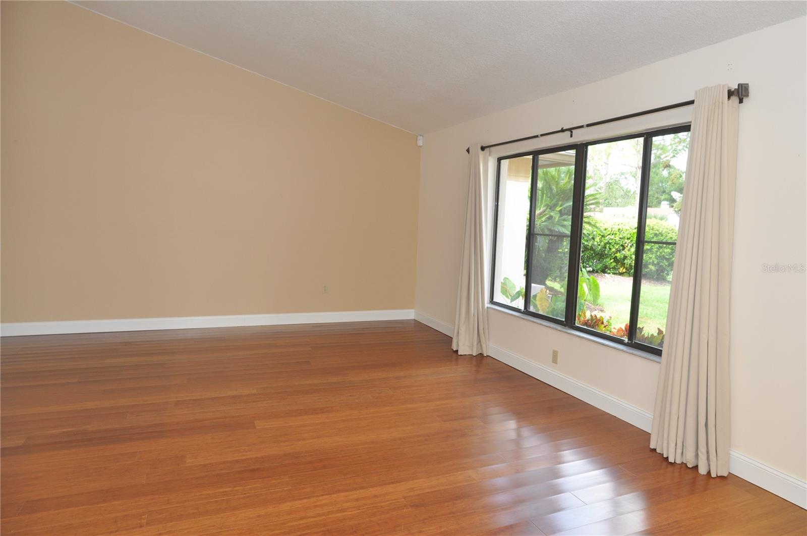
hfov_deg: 81.3
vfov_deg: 59.3
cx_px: 404
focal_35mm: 21
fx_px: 470
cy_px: 268
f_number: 4.5
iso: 400
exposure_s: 1/80
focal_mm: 14
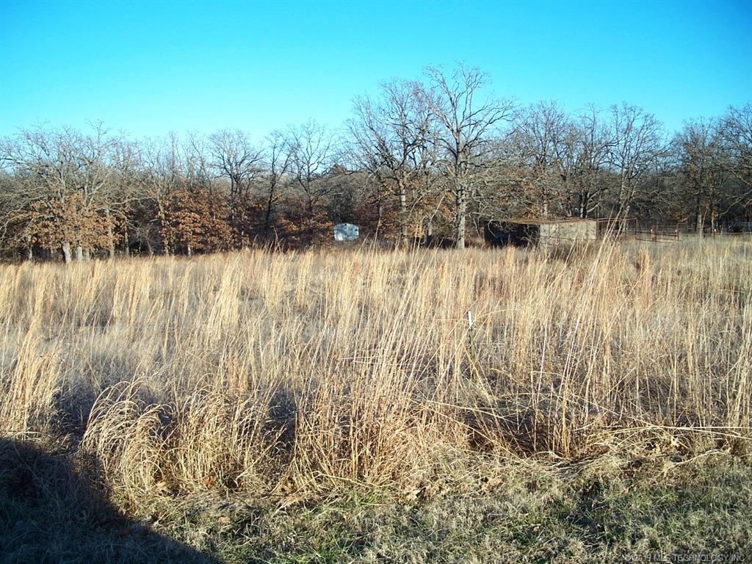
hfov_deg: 50.1
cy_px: 282
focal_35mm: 37
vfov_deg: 38.7
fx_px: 804
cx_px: 376
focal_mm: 7.8
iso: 64
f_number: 2.8
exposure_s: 1/400
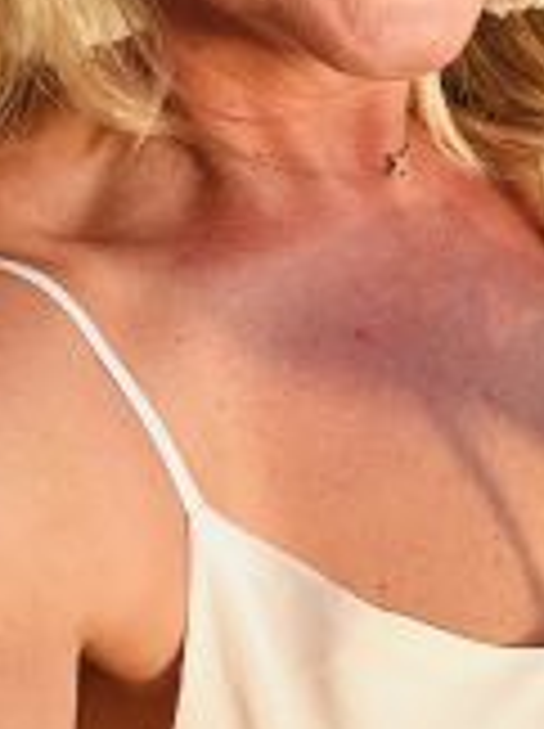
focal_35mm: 89
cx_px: 733
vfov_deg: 22.0
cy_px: 396
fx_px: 1870
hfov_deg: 15.6
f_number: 1.9
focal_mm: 2.69
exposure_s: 1/121
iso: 20
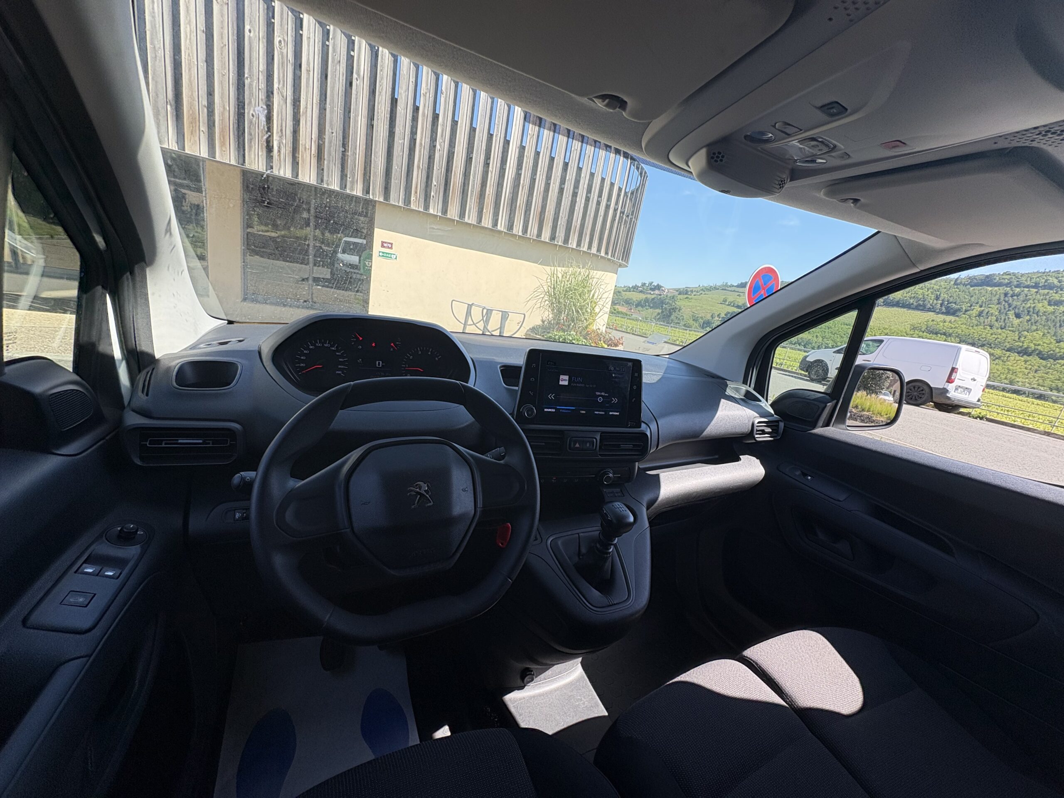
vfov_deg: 85.7
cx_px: 532
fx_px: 430
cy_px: 399
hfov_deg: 102.1
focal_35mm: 14
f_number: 2.2
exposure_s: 1/476
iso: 50
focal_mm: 2.22
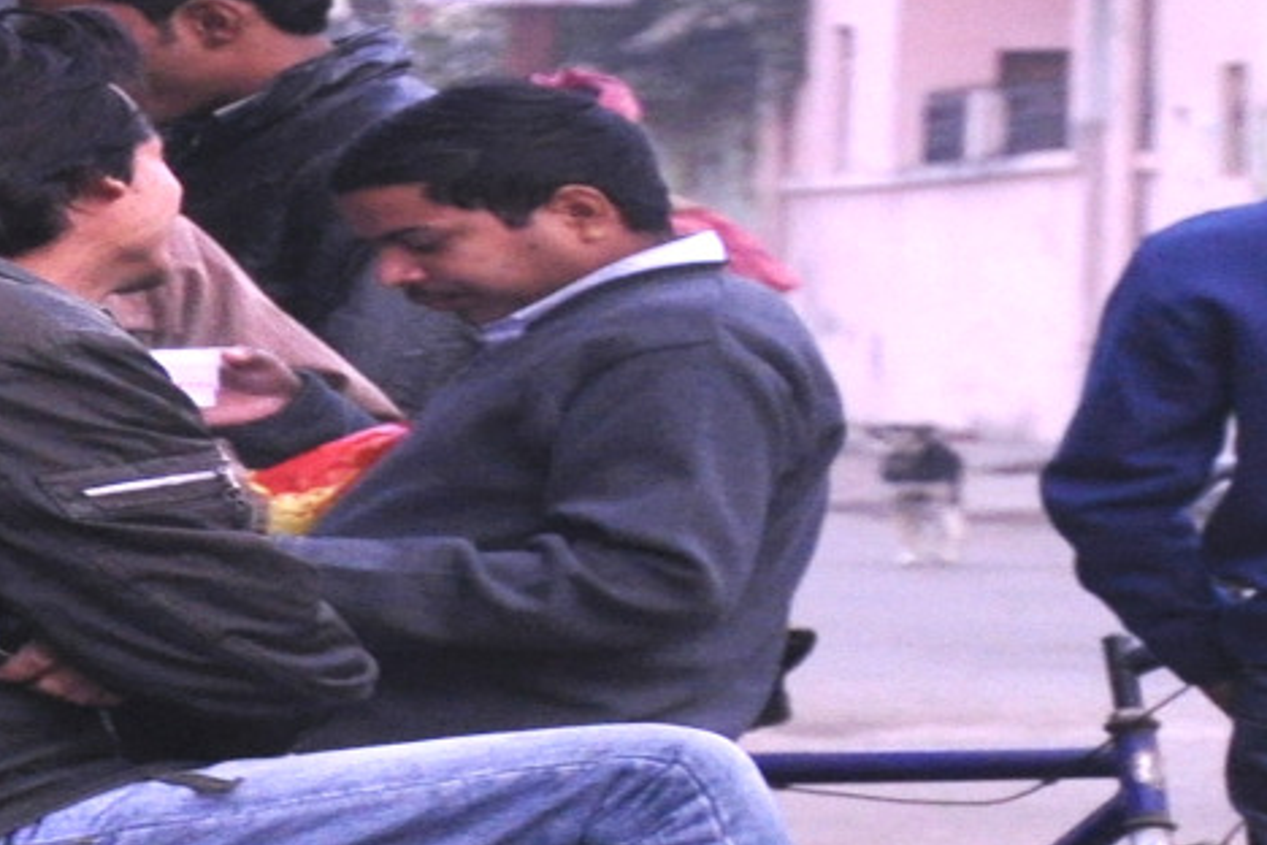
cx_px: 1140
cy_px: 1026
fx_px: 7848
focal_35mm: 223
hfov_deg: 9.2
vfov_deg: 6.1
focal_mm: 58
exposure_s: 1/400
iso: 800
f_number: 5
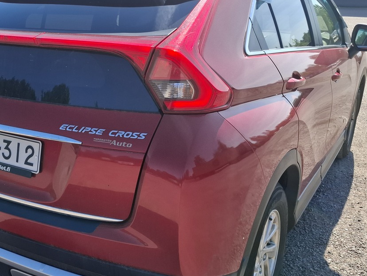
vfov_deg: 36.0
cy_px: 145
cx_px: 113
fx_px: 424
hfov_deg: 45.9
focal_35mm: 40
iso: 50
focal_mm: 5.54
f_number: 1.8
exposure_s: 1/1603
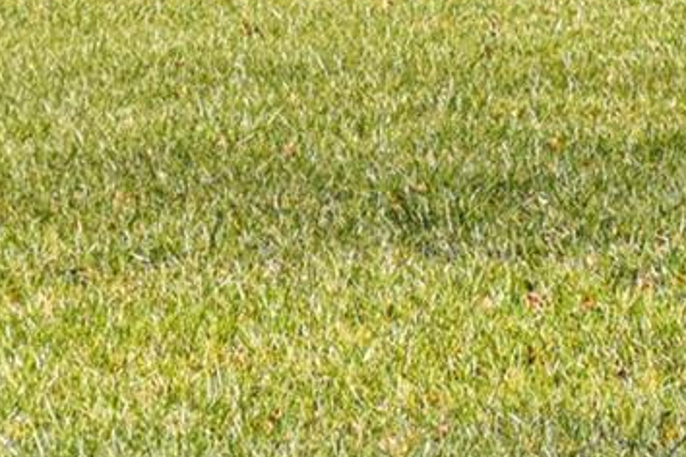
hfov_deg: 9.0
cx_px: 1198
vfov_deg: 6.2
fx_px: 4192
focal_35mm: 220
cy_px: -128
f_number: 7.1
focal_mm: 38
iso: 800
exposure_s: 1/200
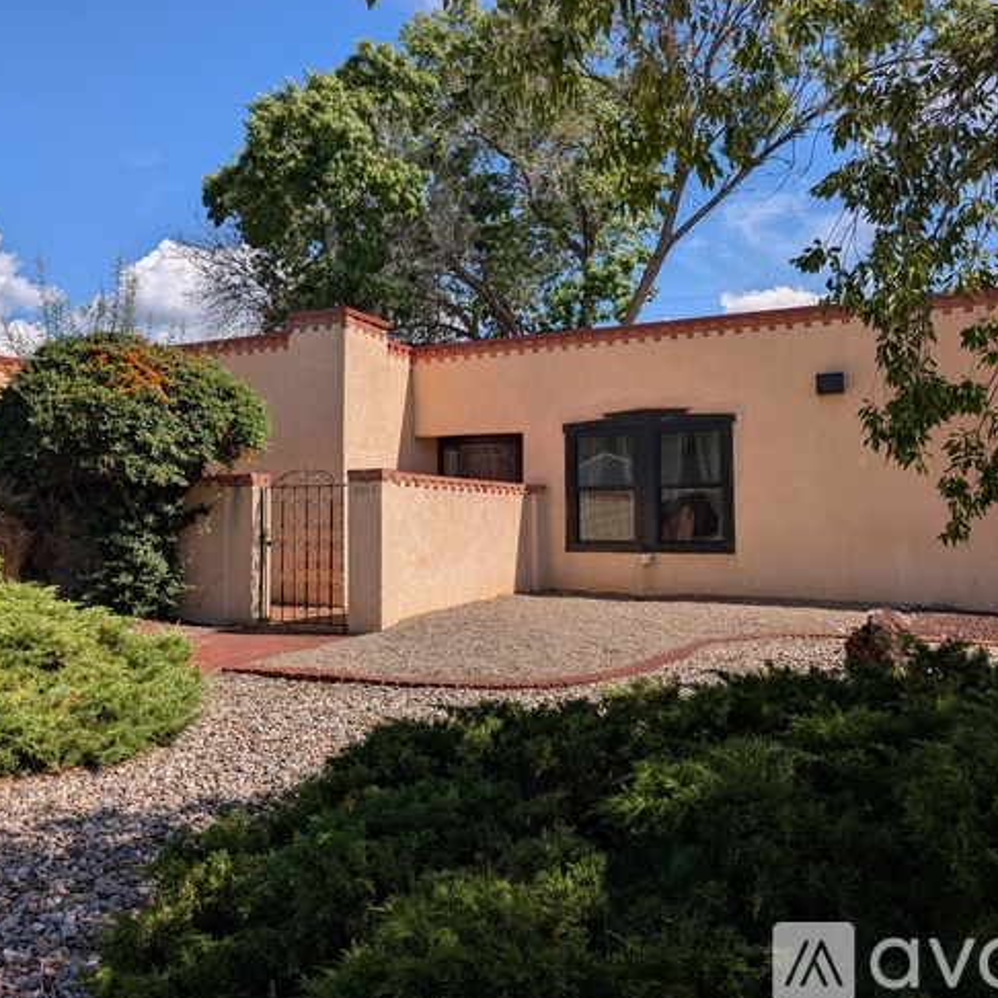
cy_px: 491
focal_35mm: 29
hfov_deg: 55.4
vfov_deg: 55.6
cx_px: 423
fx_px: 946
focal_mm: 6.9
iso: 21
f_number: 1.68
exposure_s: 1/1764
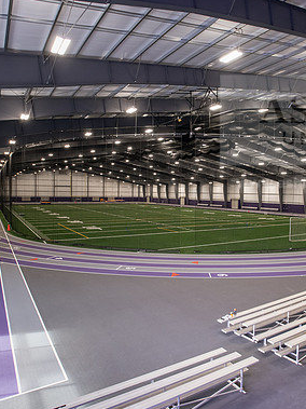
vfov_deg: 69.4
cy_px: 206
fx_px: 295
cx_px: 187
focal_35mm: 25
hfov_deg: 54.4
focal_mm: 17
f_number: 4.5
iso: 1600
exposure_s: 1/160
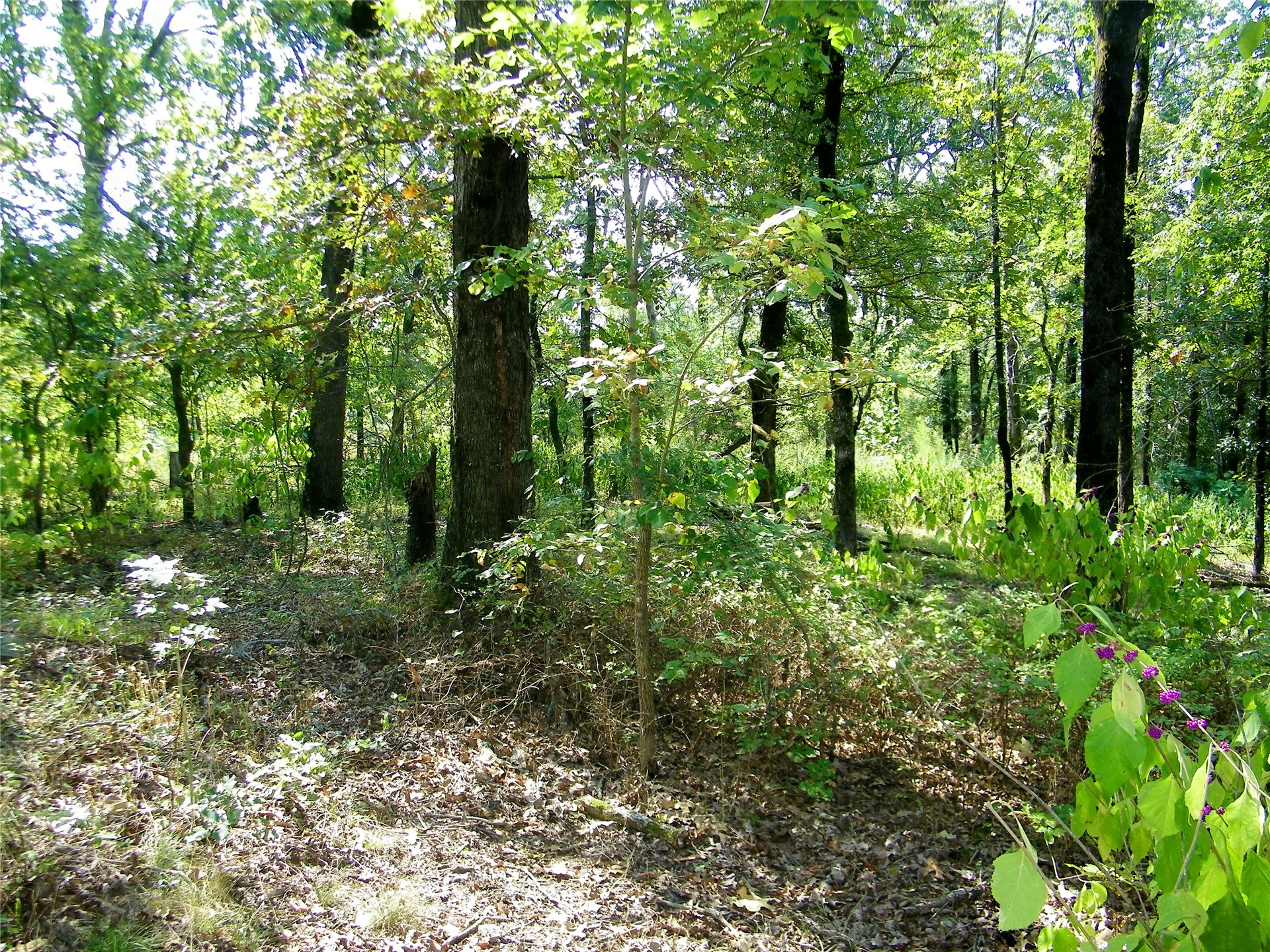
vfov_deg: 49.7
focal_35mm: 28
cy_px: 476
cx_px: 635
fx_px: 1027
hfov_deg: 63.4
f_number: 3.5
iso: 80
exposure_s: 1/125
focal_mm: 5
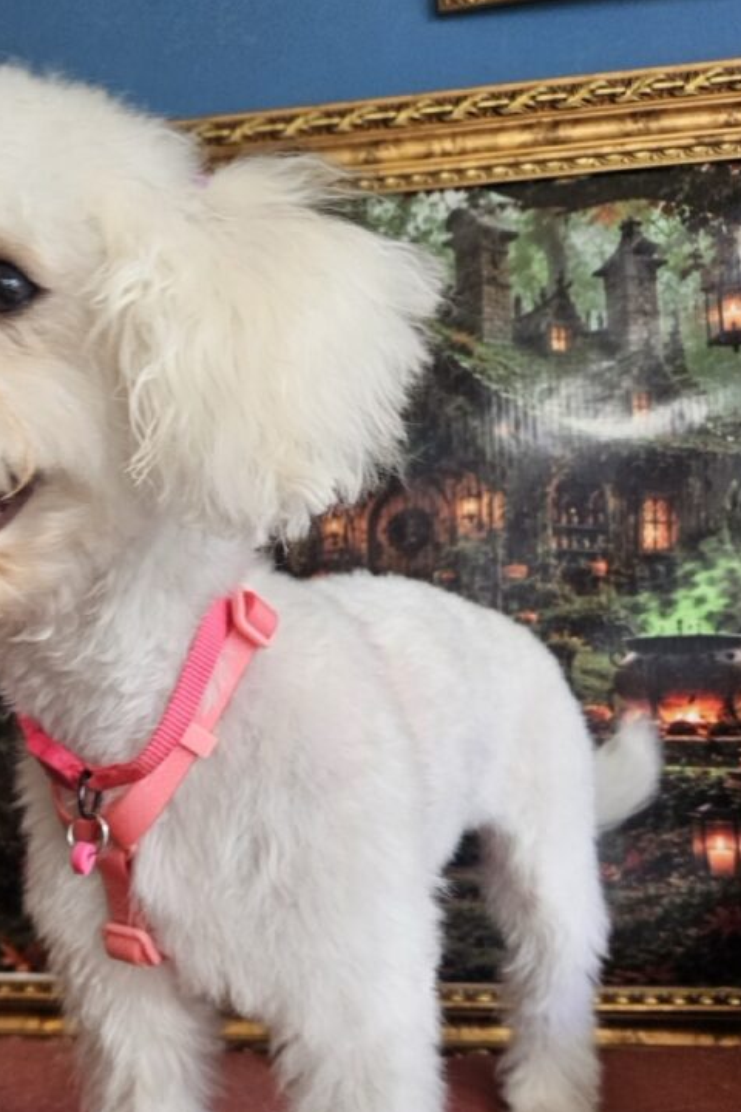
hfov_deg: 37.7
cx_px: 164
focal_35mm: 34
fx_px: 1050
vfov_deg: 55.2
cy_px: 689
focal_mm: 5.4
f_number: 1.8
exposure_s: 1/180
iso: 40
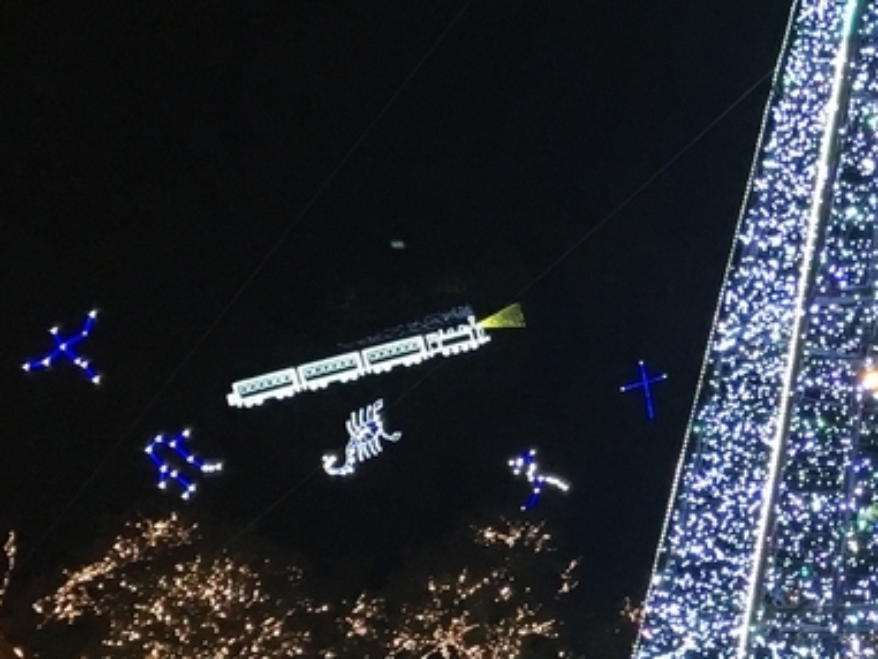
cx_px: 1012
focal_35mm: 78
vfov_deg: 18.9
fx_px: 1979
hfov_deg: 23.2
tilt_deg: +7.9
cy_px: 304
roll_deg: -0.7
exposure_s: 1/30
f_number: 2.2
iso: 160
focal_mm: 4.15
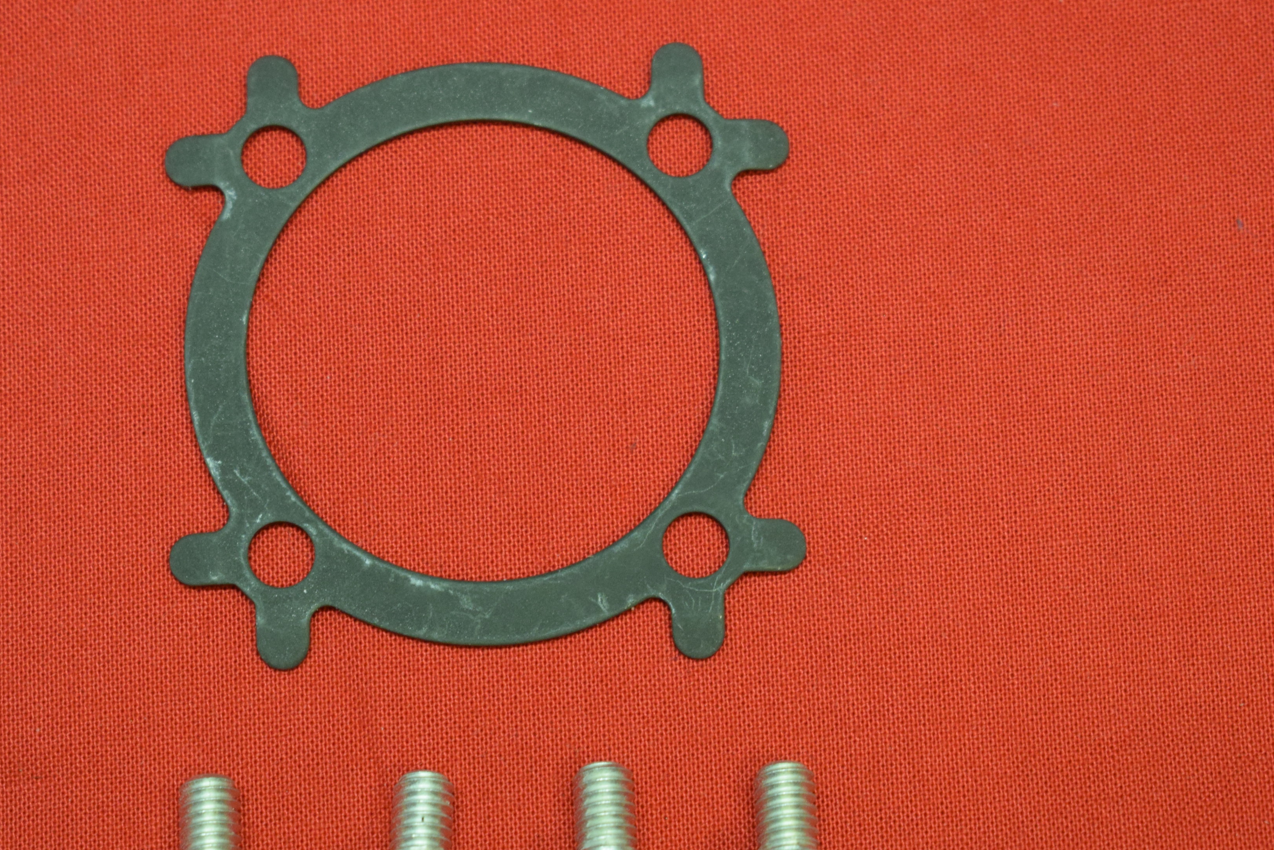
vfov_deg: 12.1
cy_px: 492
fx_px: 4024
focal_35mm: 114
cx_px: 480
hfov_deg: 18.0
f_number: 5.6
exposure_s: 1/60
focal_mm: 55
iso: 1250
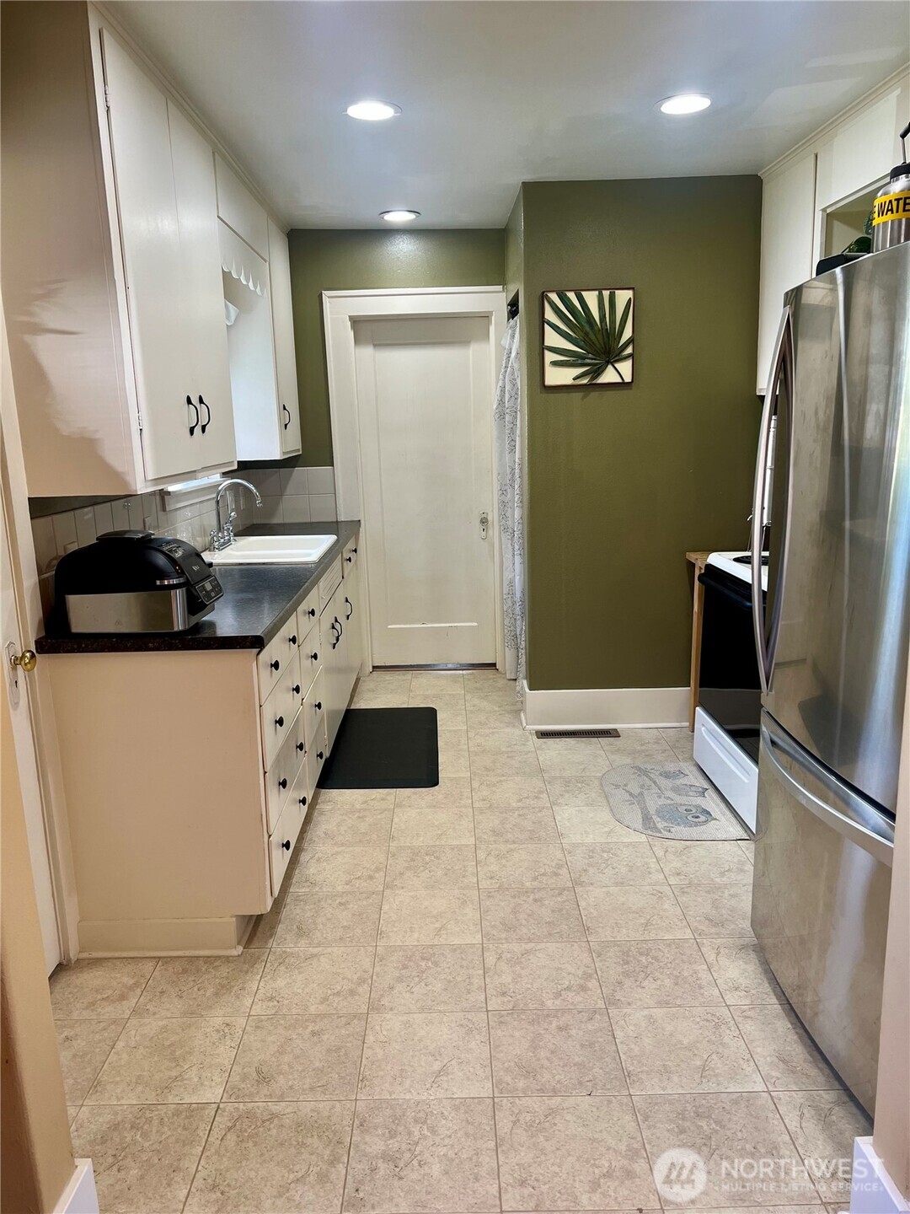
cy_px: 607
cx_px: 455
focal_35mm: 26
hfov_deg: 53.1
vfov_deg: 67.3
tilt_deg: -12.7
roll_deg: +1.4
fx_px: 911
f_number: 1.5
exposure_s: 1/60
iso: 64
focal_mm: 5.7
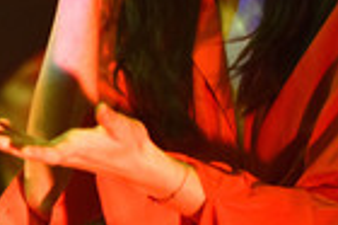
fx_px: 7002
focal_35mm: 747
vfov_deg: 1.8
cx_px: 110
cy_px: 7
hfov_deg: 2.8
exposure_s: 1/320
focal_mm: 155
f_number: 3.5
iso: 1600
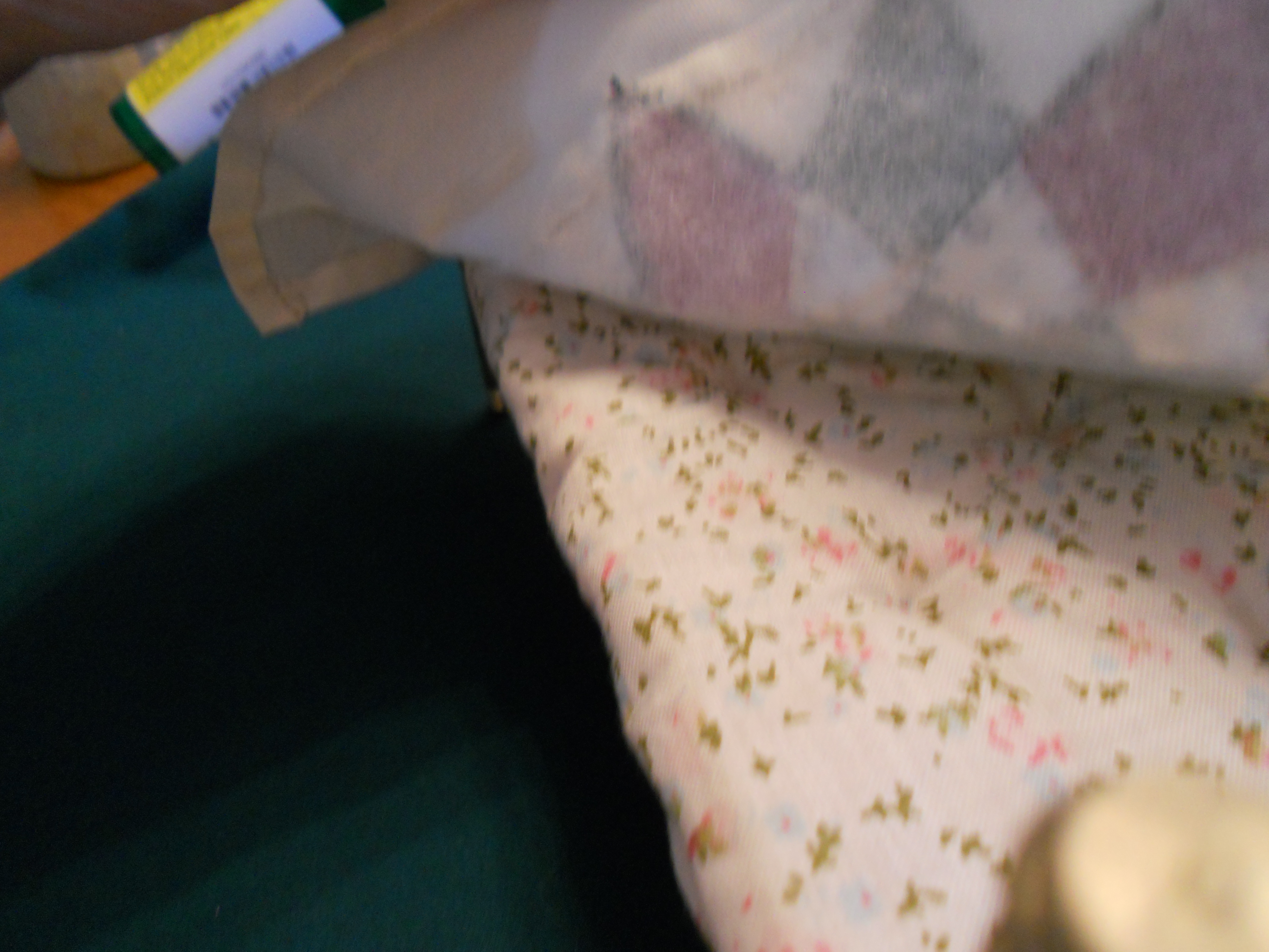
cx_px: 634
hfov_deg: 56.8
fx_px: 1173
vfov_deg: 44.2
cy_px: 476
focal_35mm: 32
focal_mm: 5.8
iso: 320
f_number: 3.5
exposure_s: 1/30
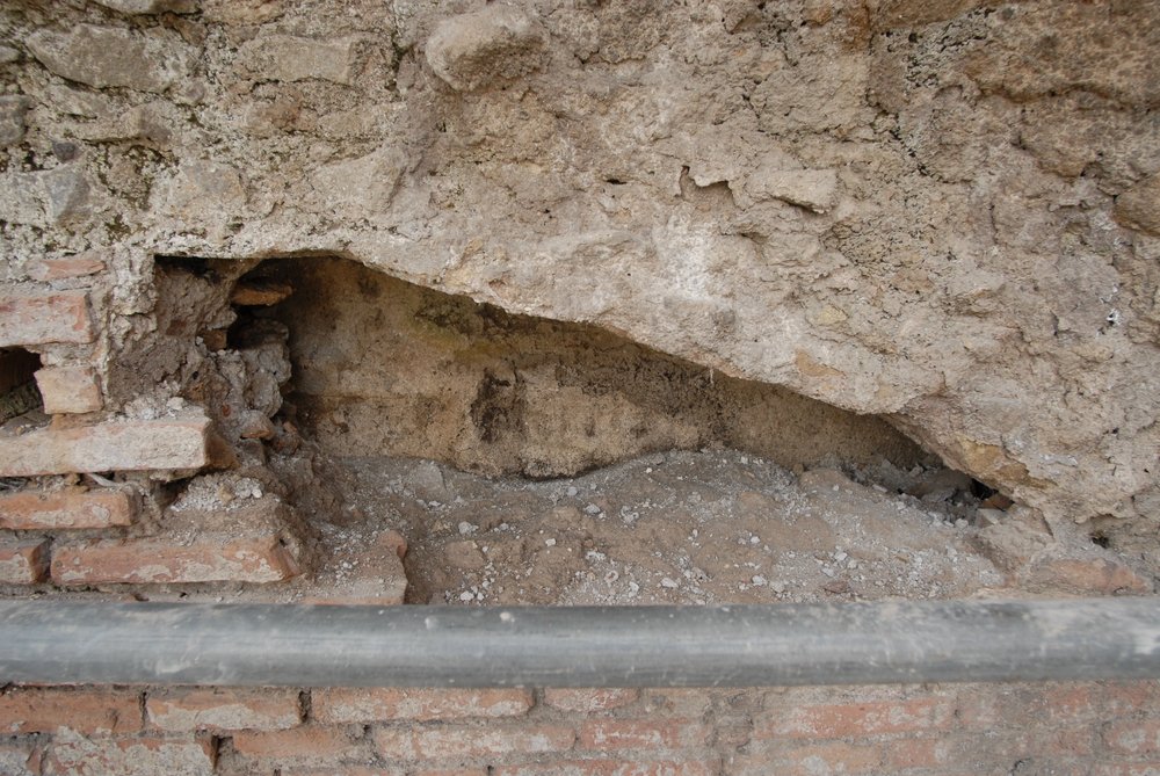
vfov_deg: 59.6
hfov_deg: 81.1
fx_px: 677
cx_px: 580
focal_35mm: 21
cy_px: 388
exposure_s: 1/80
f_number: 4.5
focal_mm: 14
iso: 200
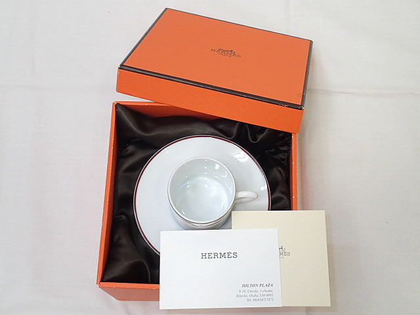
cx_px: 210
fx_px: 595
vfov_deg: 29.7
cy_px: 158
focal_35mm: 49
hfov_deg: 38.9
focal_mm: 8.99
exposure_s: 1/60
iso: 200
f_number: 3.2
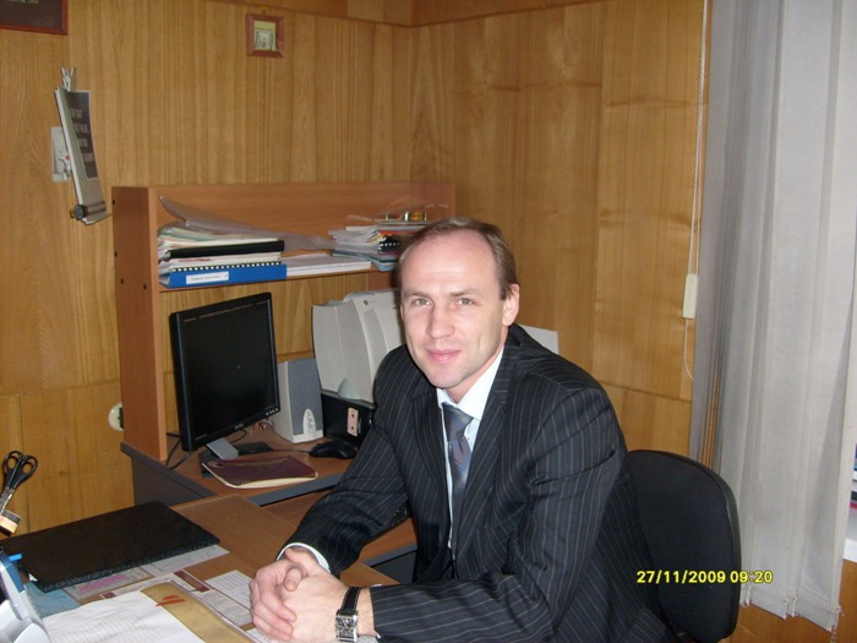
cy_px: 322
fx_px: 867
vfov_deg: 40.7
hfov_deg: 52.6
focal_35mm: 35
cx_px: 428
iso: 100
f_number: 2.8
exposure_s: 1/45
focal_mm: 5.8
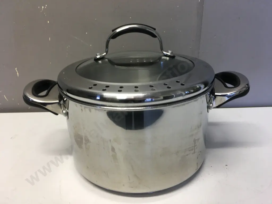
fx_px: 228
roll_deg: +1.4
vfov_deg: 48.2
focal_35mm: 29
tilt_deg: -19.5
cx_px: 136
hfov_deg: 61.7
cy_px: 102
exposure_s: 1/33
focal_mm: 4.15
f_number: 2.2
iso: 40
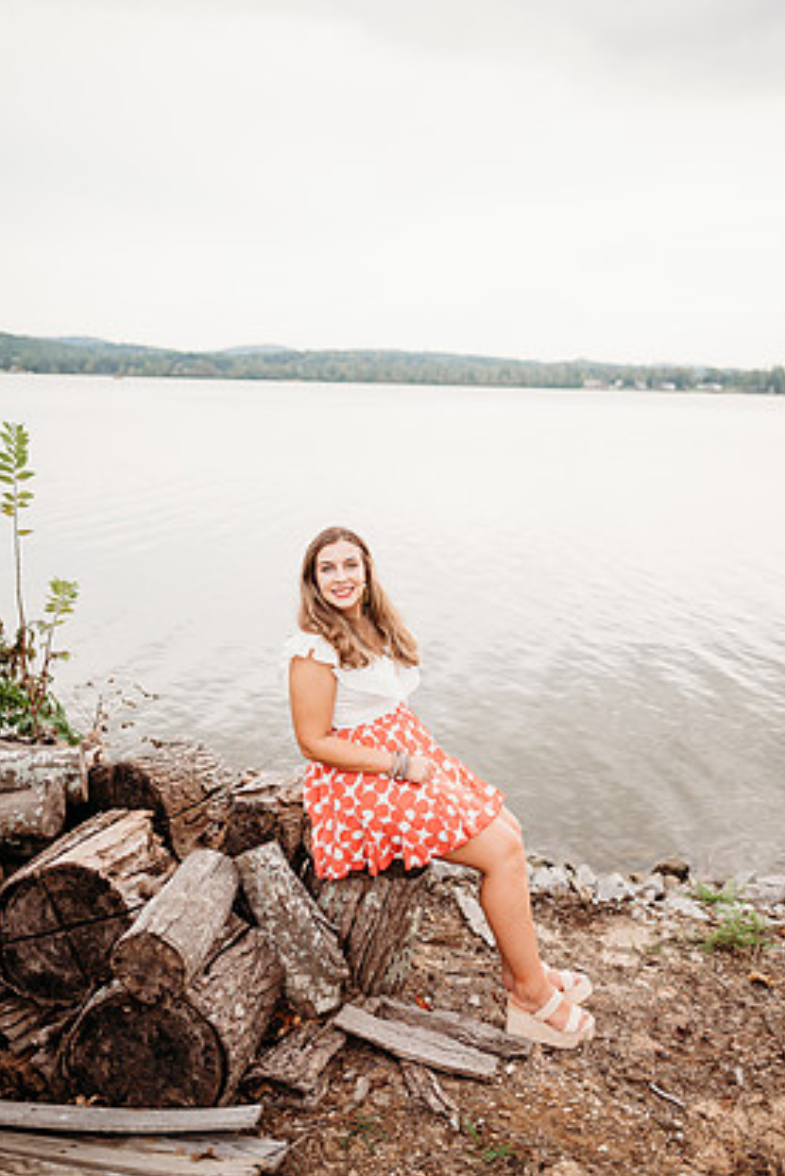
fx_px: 850
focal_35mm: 26
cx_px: 417
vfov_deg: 69.4
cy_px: 575
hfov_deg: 49.6
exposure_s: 1/500
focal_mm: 24
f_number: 2.2
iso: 200
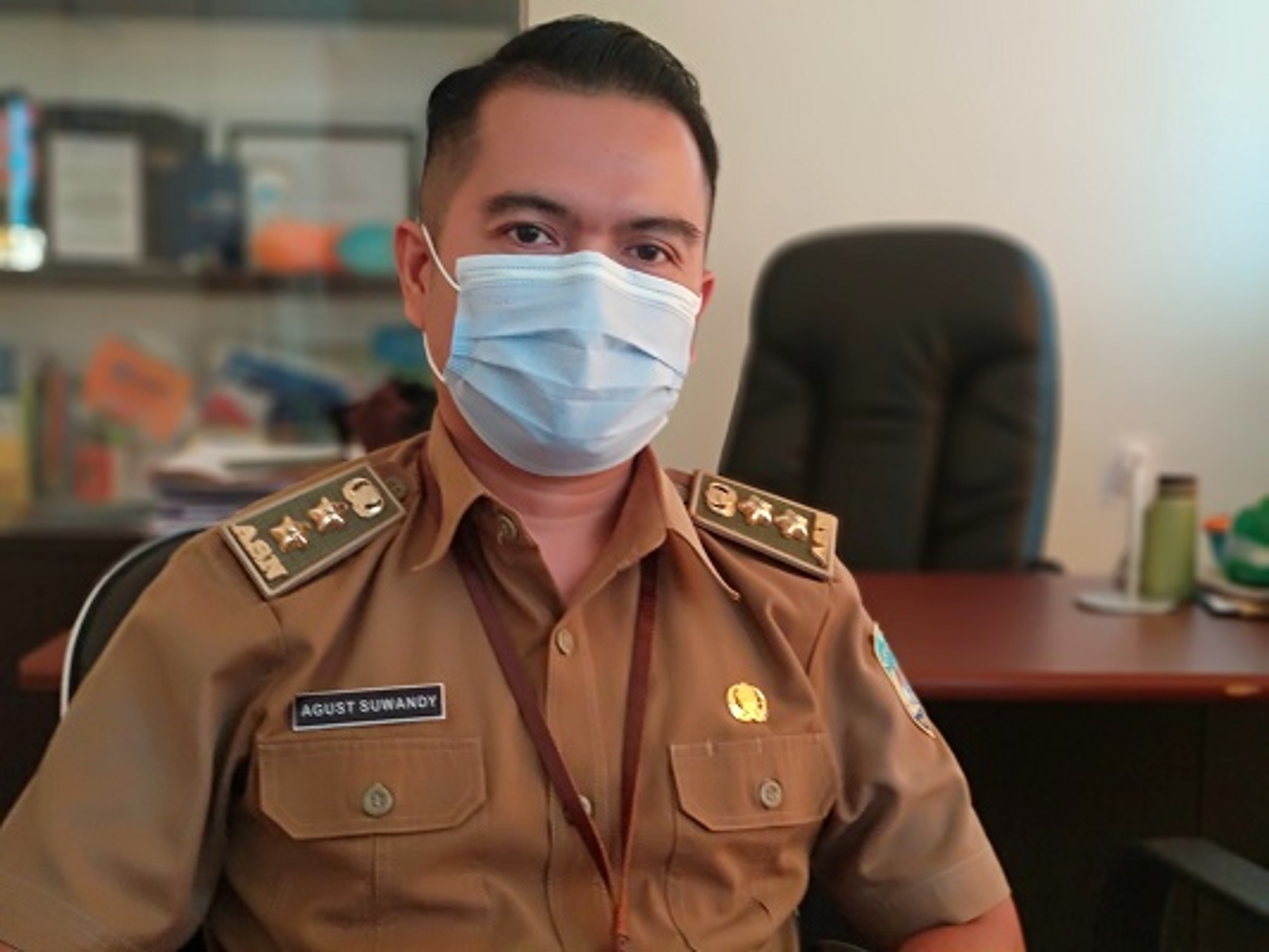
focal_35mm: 52
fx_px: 1907
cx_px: 634
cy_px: 476
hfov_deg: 36.8
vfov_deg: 28.0
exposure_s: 1/50
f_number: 2.6
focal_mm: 5.99
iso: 640
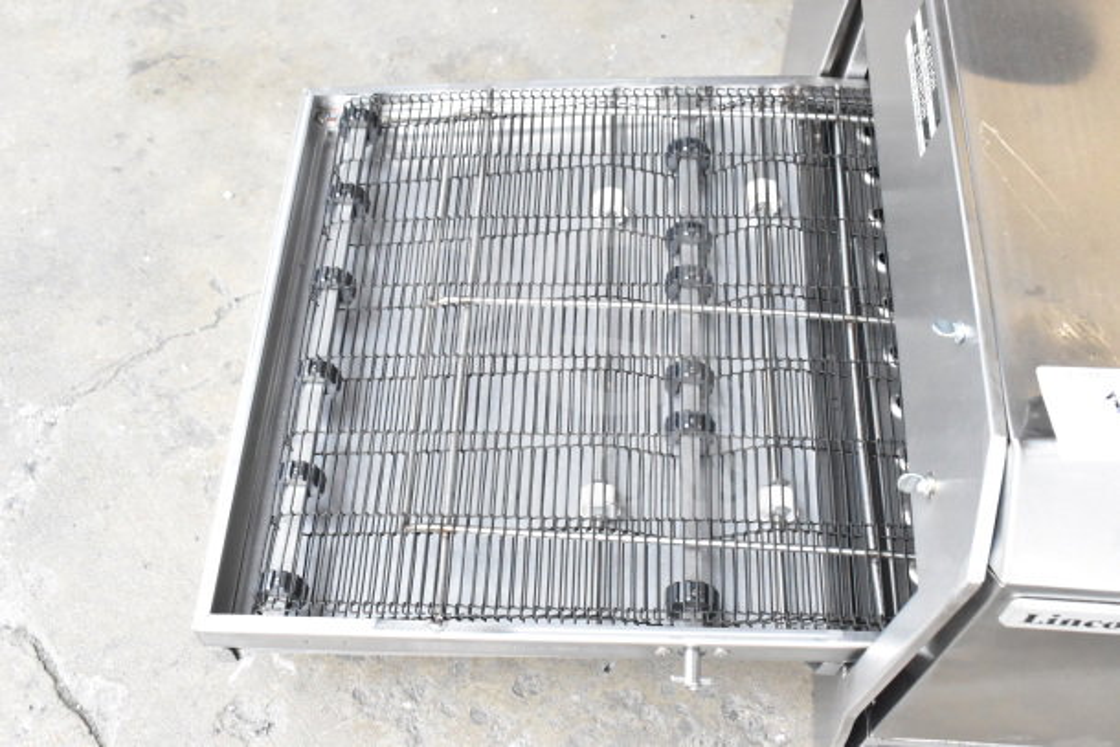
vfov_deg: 29.9
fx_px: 1400
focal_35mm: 45
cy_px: 374
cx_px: 560
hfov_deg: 43.6
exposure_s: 1/500
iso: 6400
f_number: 11
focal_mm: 30
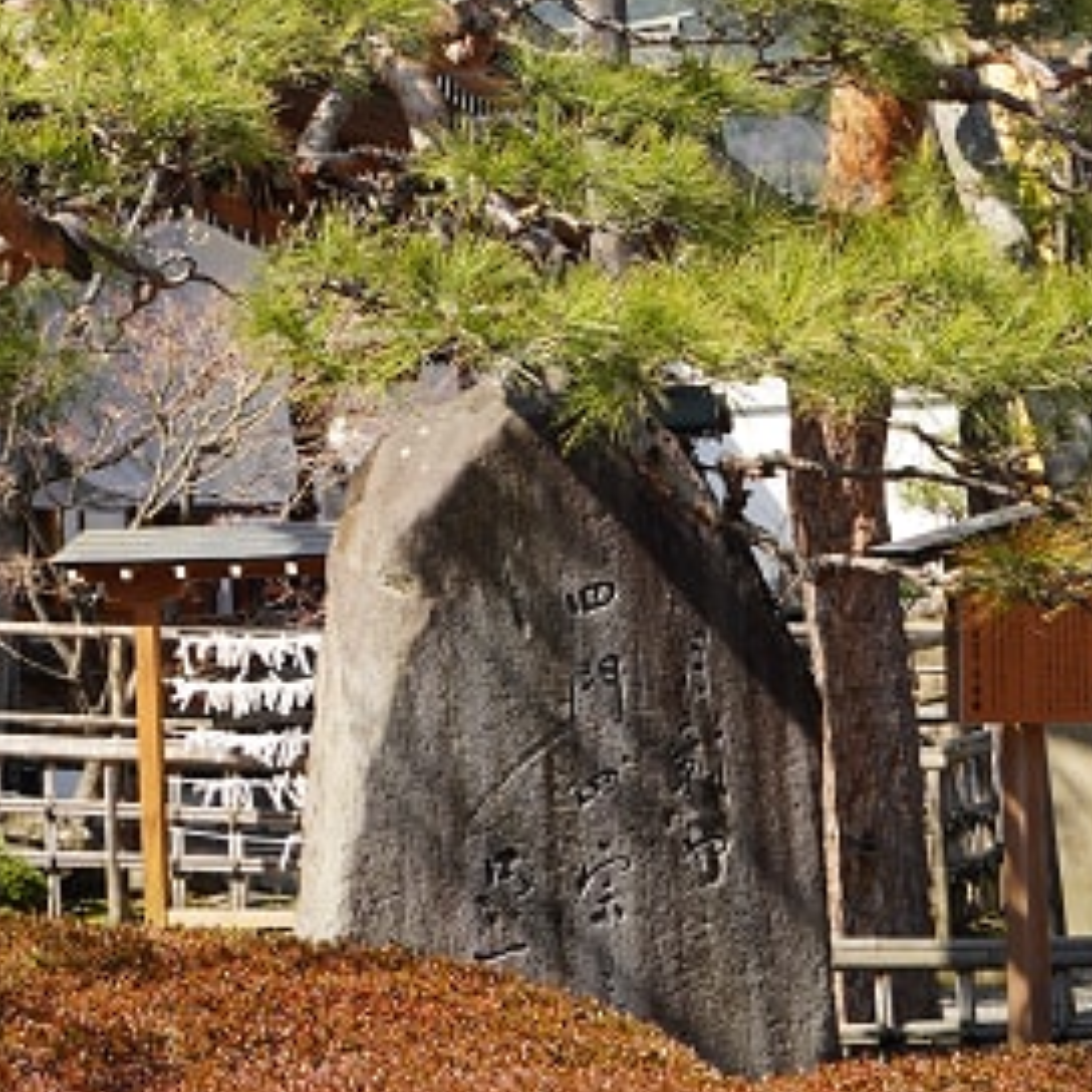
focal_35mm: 105
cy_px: -482
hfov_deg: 16.0
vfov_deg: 15.5
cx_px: -169
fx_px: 3747
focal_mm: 28
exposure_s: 1/100
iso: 100
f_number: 6.3
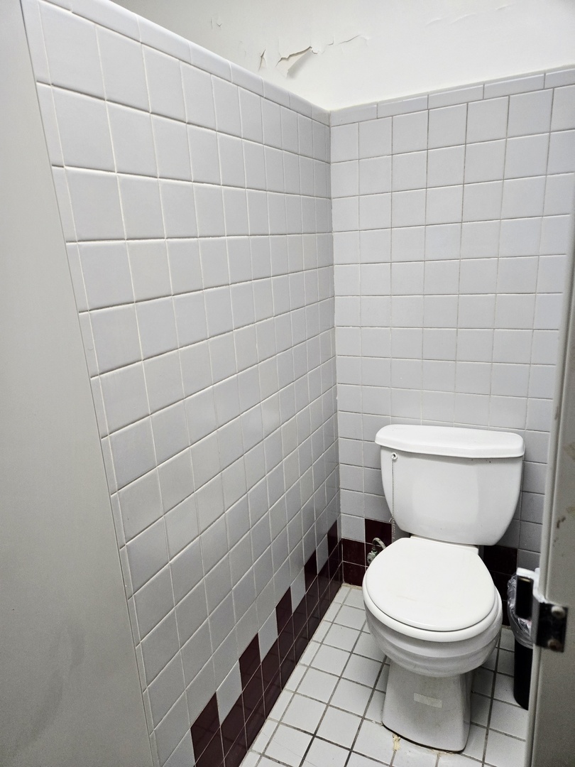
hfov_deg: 58.9
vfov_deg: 73.9
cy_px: 384
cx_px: 288
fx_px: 509
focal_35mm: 23
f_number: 1.8
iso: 500
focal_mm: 5.4
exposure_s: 1/120
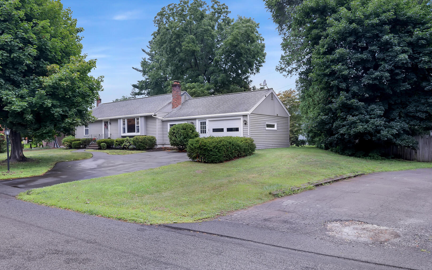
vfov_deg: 49.3
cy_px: 134
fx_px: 294
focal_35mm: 25
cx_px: 162
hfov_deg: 71.4
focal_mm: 16
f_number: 4
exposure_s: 1/500
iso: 250
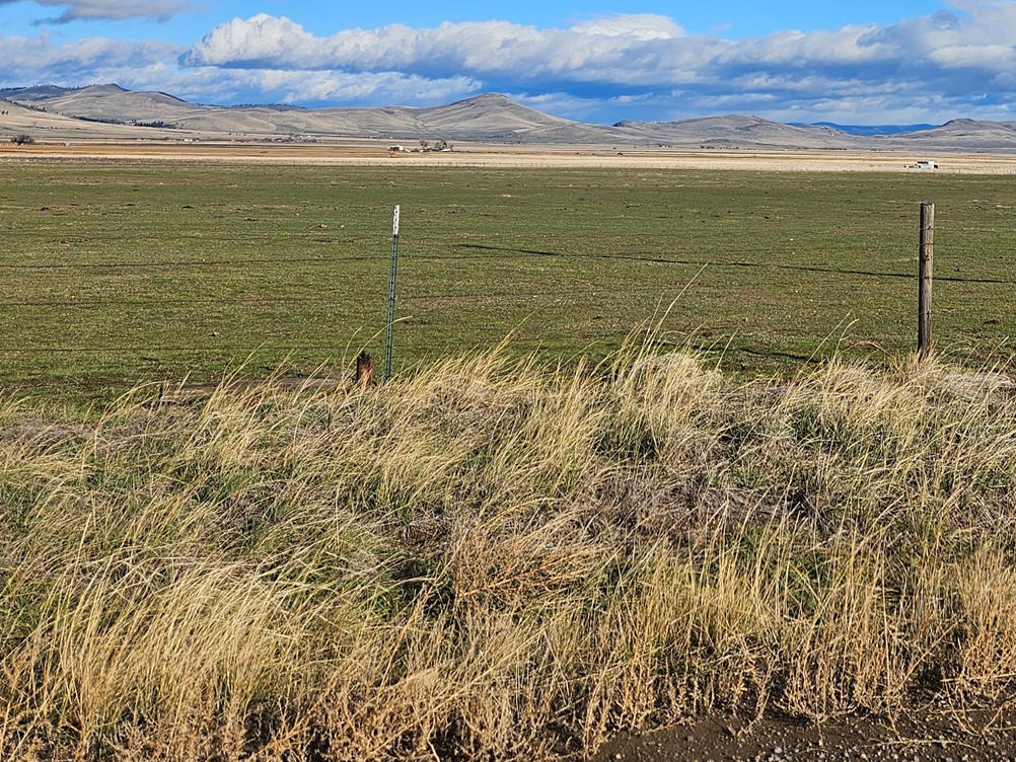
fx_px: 1380
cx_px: 877
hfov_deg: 38.2
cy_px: -4
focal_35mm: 47
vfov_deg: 28.9
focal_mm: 5.4
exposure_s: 1/2635
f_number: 1.8
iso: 25
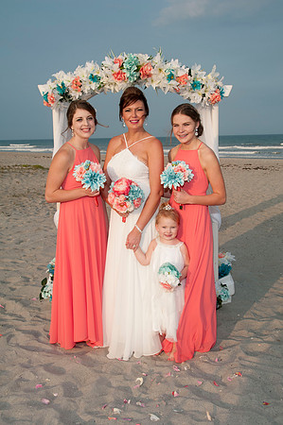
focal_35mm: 40
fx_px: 479
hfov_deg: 32.9
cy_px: 212
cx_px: 142
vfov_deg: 48.0
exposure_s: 1/250
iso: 100
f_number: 8
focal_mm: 27
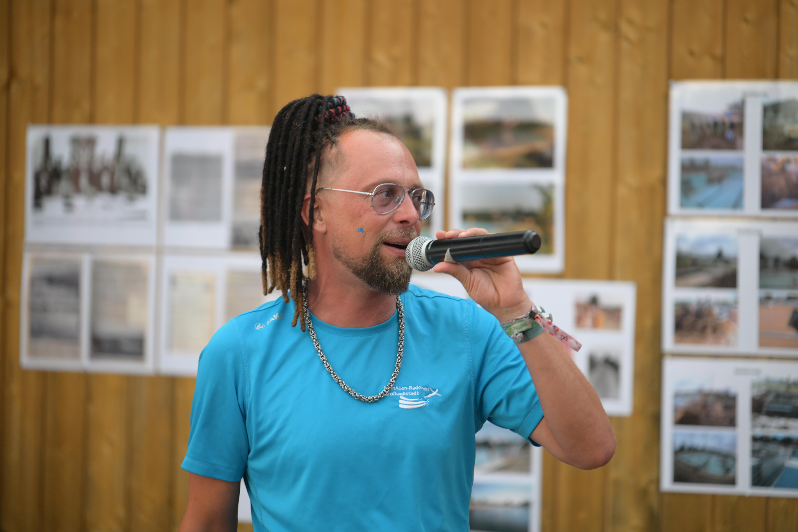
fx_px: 2948
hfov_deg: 15.4
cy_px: 266
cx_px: 399
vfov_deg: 10.3
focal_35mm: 133
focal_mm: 133
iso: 400
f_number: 2.8
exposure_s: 1/160
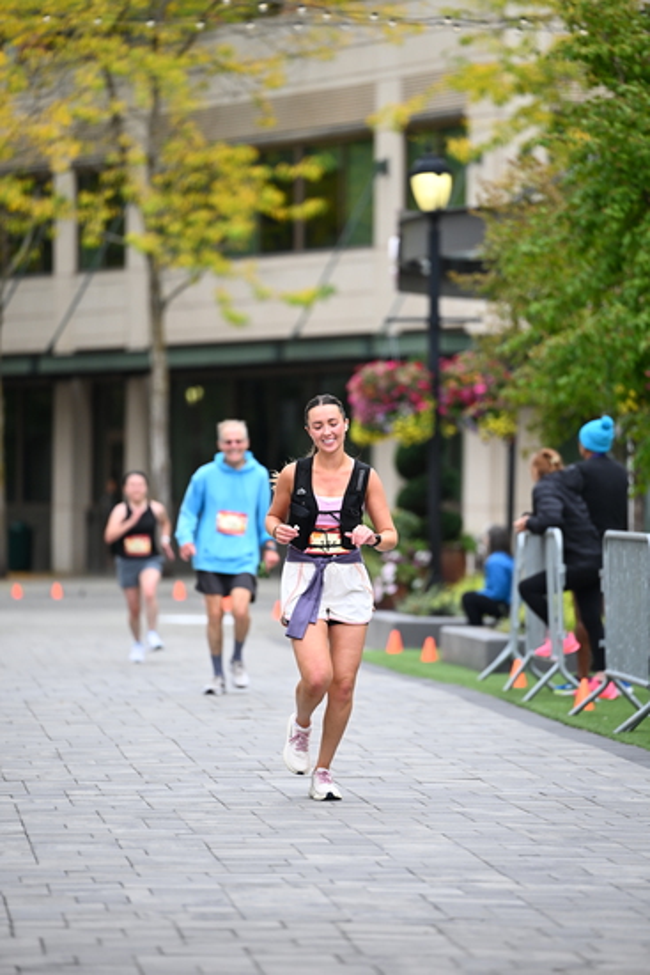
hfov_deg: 6.9
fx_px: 5413
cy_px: 488
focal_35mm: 200
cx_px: 325
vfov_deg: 10.3
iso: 640
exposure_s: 1/2000
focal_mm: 200
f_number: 2.8
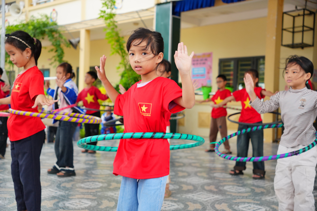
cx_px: 158
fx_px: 396
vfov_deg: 29.9
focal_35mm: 45
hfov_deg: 43.6
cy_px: 106
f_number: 2.8
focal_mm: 30
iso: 500
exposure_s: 1/640
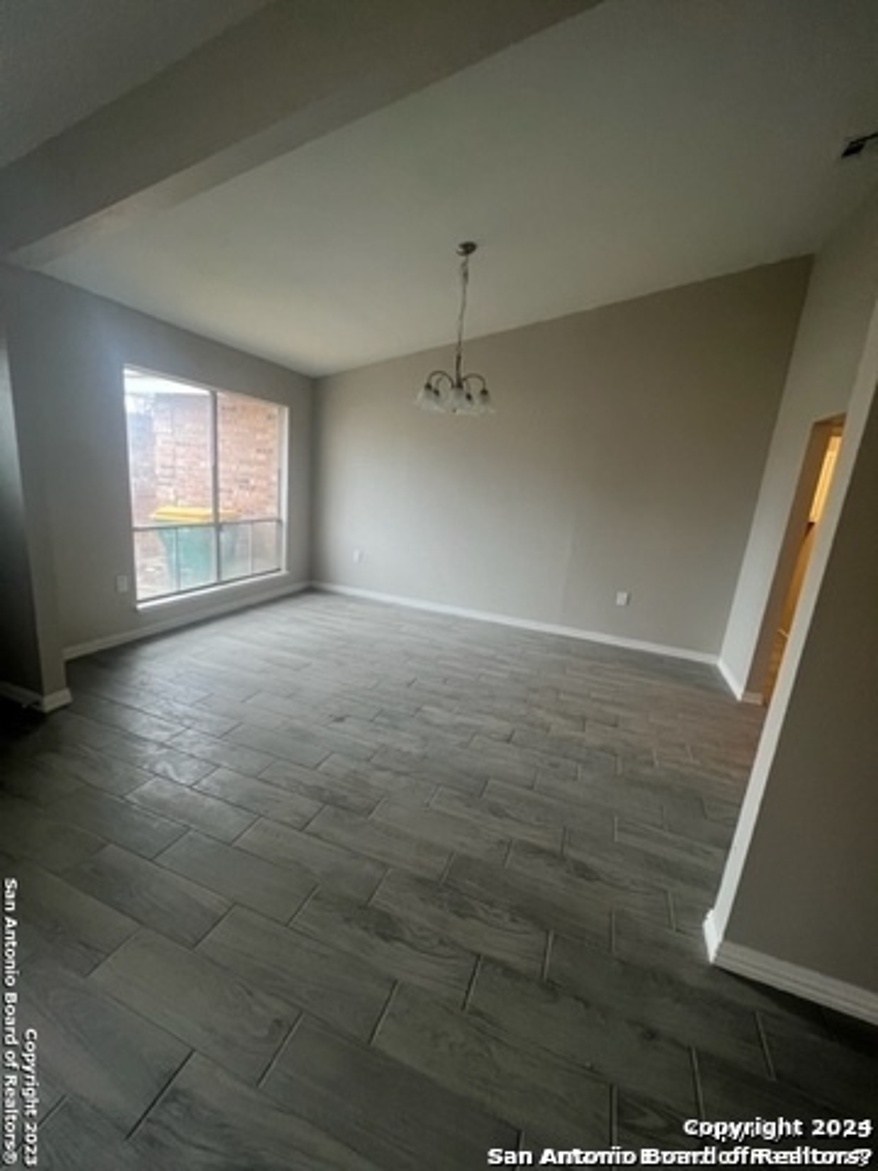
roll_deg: -3.9
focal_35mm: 13
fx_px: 440
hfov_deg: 89.9
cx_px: 439
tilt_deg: -10.1
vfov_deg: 106.2
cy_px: 586
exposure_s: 1/60
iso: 160
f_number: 1.8
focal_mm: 1.57
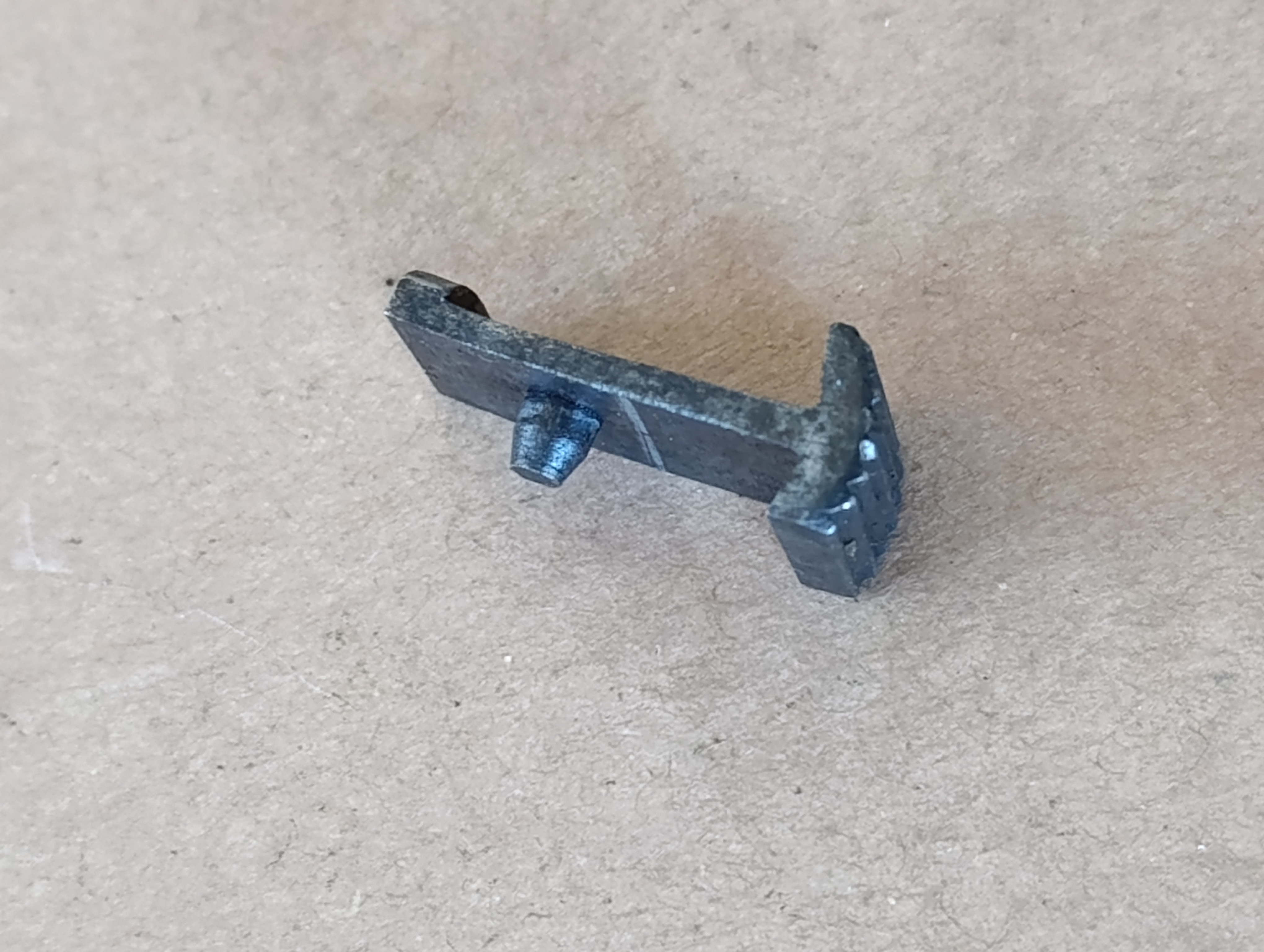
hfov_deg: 21.3
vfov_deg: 16.1
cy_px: 476
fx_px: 3364
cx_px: 632
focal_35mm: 92
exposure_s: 1/50
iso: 1250
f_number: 1.6
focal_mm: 6.14
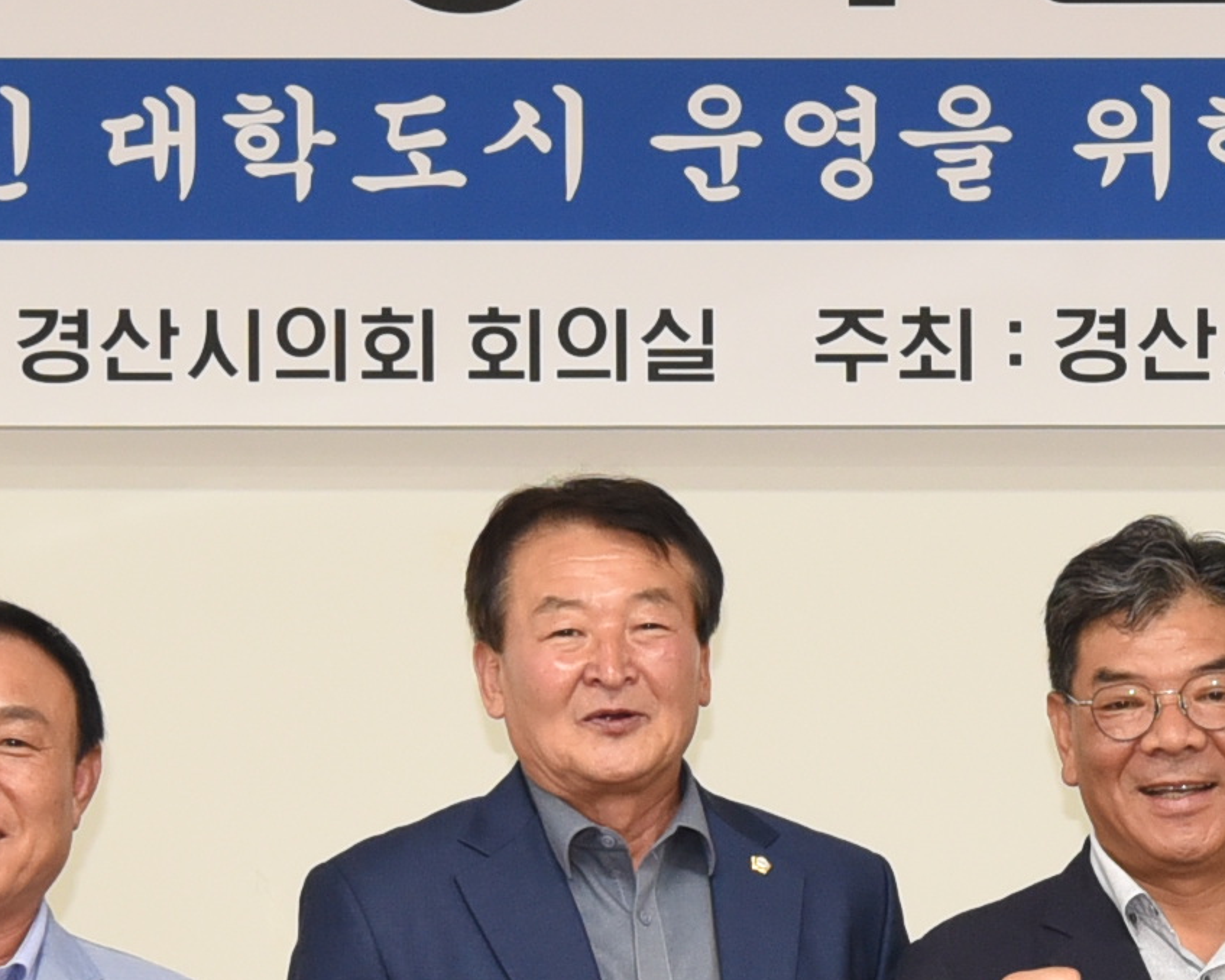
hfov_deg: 10.0
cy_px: 827
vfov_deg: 8.1
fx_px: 6890
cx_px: 1394
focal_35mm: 190
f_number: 5.6
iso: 1600
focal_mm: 38
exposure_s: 1/100
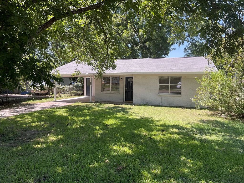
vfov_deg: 48.2
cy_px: 92
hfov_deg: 61.7
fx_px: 204
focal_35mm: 29
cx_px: 122
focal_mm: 3
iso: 16
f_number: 1.8
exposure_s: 1/355
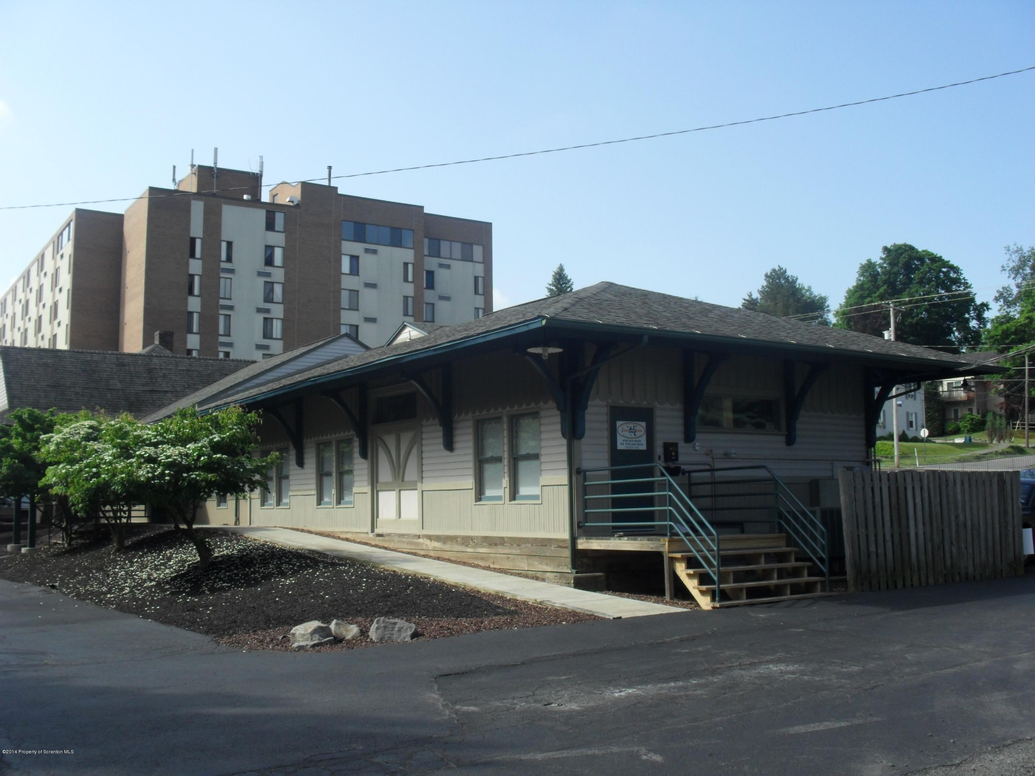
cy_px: 388
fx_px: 1046
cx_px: 518
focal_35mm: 35
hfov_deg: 52.6
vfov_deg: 40.7
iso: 100
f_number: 8.4
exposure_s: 1/125
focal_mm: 6.3
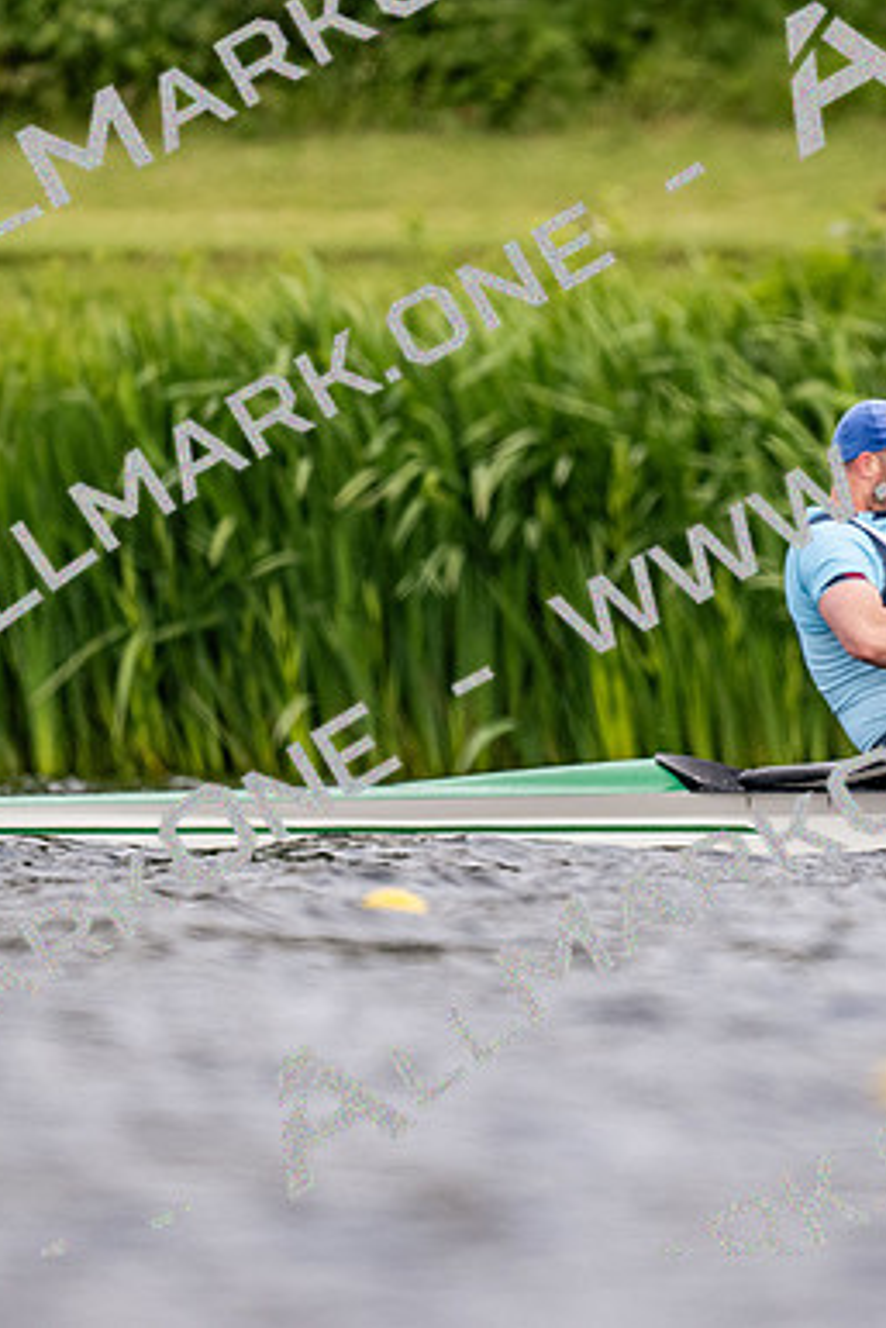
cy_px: 664
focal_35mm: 1357
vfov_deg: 1.5
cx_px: 976
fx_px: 50047
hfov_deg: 1.0
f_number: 4
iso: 720
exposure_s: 1/2500
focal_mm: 600
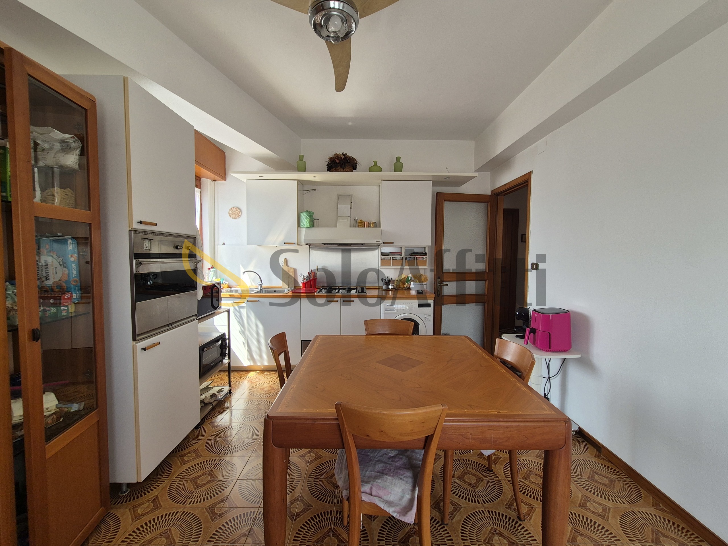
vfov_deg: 89.9
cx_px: 364
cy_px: 273
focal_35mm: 13
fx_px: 273
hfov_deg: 106.2
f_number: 2.2
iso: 50
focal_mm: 2.2
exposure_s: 1/111
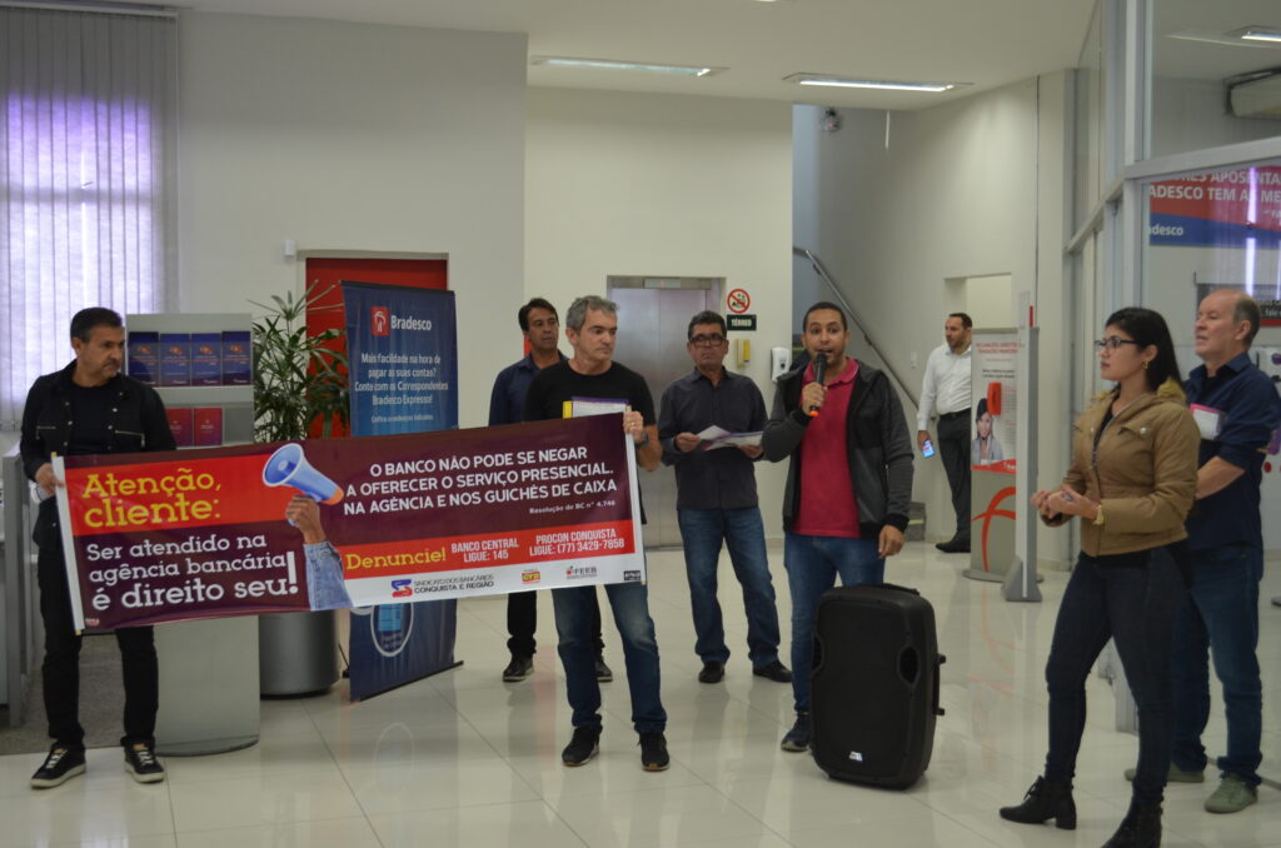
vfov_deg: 30.7
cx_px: 640
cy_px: 424
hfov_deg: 45.0
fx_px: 1545
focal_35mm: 44
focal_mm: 29
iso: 500
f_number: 4.5
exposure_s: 1/60
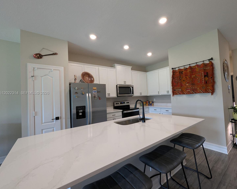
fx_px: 98
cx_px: 129
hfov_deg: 100.5
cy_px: 93
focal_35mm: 14
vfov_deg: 88.0
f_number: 2.2
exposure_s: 1/30
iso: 61
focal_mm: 1.95
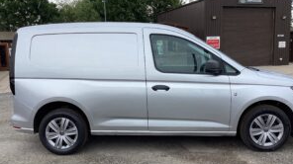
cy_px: 101
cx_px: 156
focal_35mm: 40
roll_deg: +0.5
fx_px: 311
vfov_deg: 29.5
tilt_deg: -10.4
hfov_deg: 50.5
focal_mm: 3.3
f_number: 2.4
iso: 25
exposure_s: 1/574
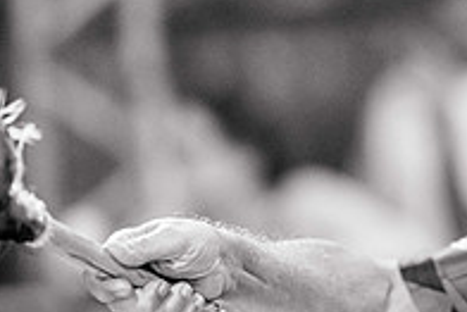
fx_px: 3271
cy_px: 163
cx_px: 481
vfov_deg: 5.5
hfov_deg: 8.1
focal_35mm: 252
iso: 1000
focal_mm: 85
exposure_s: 1/800
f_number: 1.2
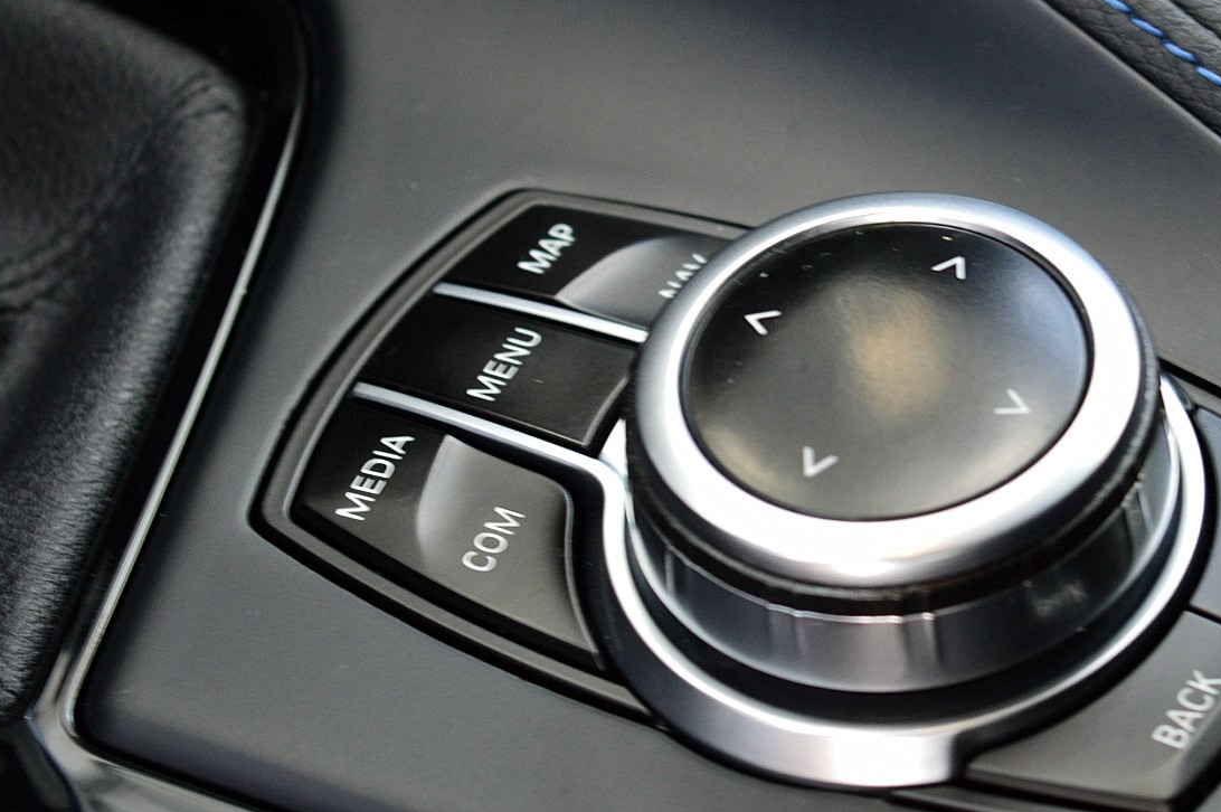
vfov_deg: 11.1
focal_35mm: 123
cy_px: 389
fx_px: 4159
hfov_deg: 16.6
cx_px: 881
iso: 800
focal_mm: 55
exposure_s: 1/50
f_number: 5.6
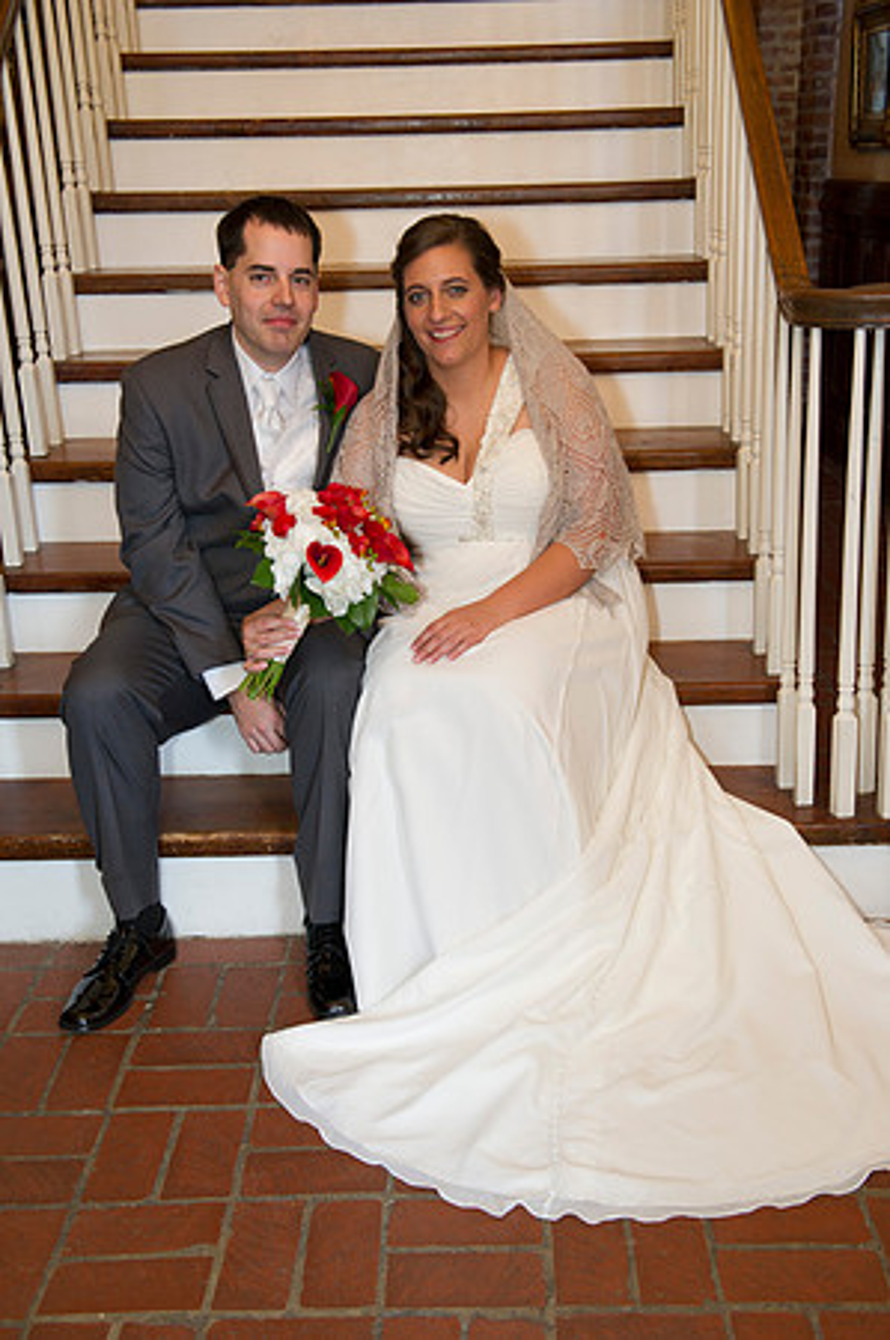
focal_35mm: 40
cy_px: 670
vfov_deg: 48.5
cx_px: 445
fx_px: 1487
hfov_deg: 33.3
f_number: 5
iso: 800
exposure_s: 1/100
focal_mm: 40
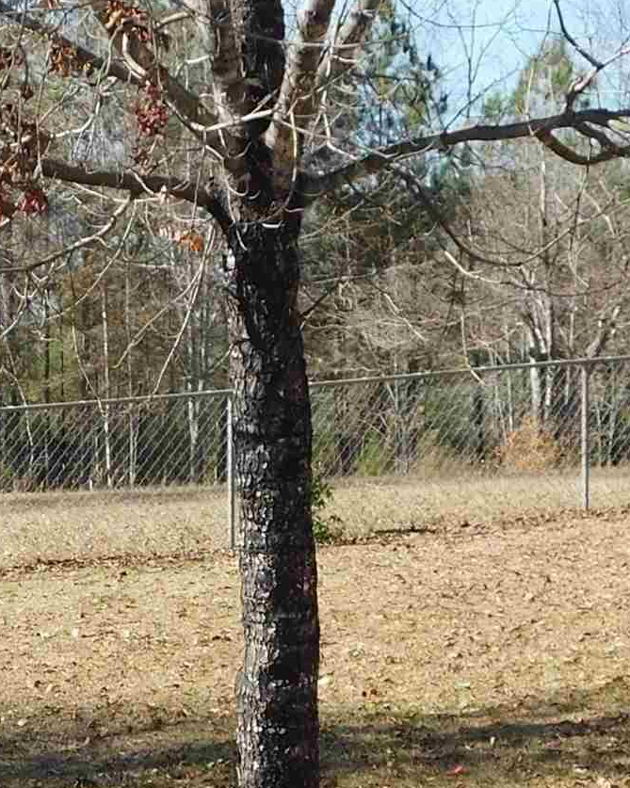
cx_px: -57
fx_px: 3008
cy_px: 582
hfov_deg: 11.8
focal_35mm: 129
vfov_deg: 14.9
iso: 125
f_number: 3.5
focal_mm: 6.3
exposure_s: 1/500
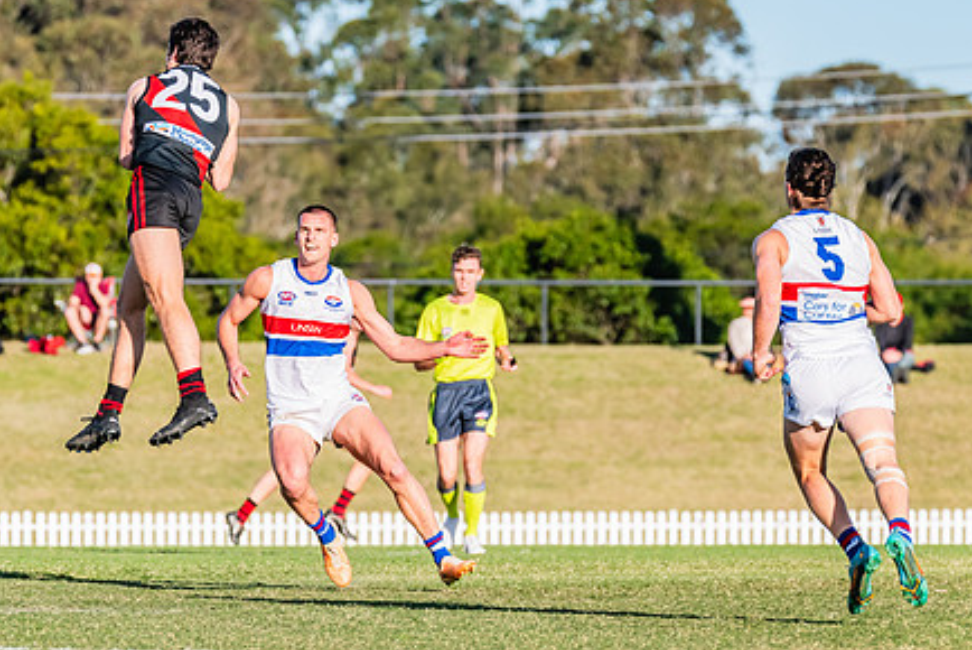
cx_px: 284
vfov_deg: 2.8
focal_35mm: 500
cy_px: 154
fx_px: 13509
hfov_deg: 4.1
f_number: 8
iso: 800
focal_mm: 310
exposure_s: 1/1600
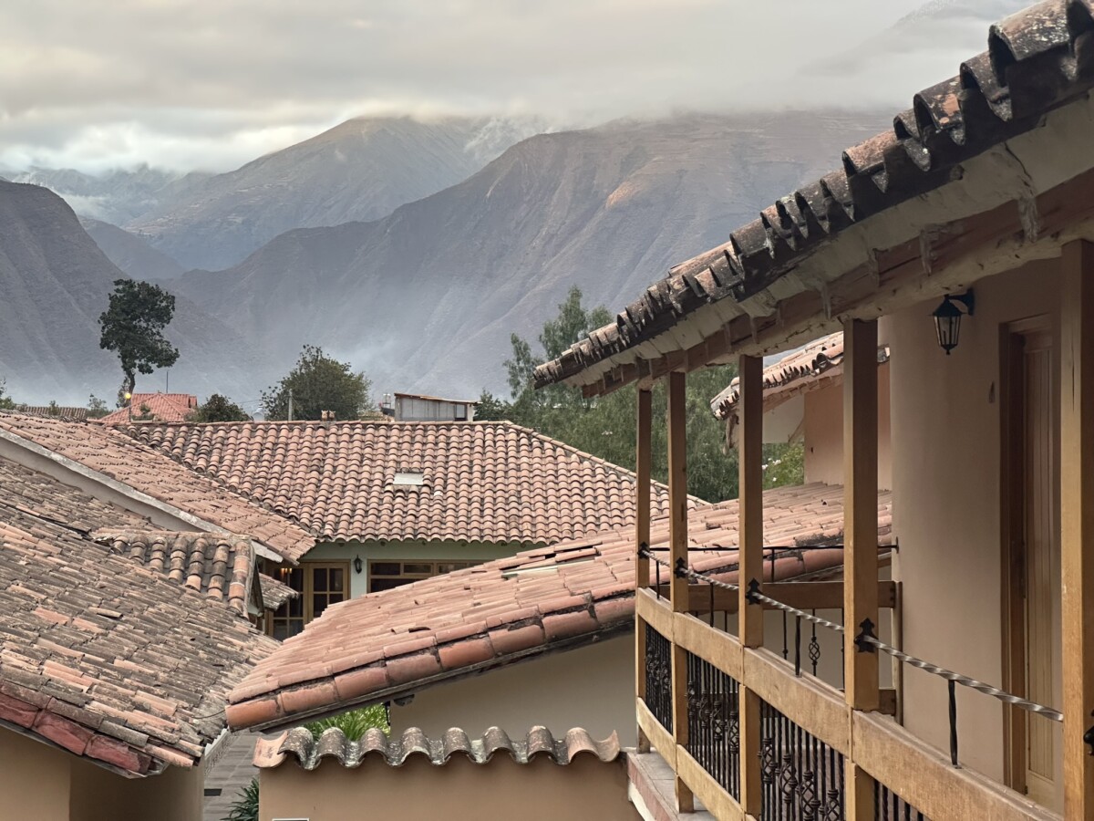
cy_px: 410
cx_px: 547
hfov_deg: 25.3
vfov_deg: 19.1
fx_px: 2433
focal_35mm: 77
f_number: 2.8
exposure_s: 1/99
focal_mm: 9
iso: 160
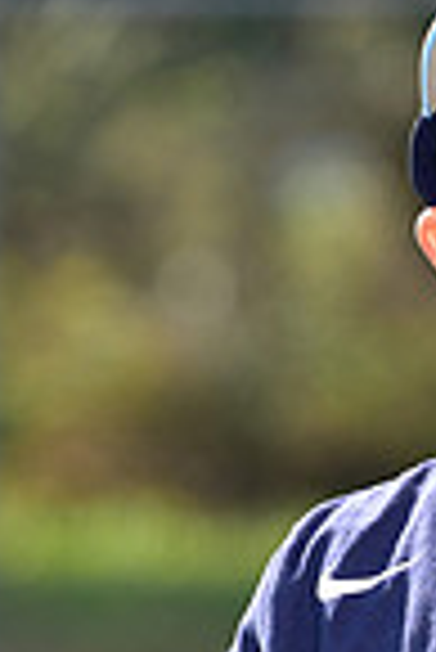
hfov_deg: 1.7
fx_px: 14534
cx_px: 564
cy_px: 742
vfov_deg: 2.6
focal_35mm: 802
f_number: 5.6
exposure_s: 1/200
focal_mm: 200
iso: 80
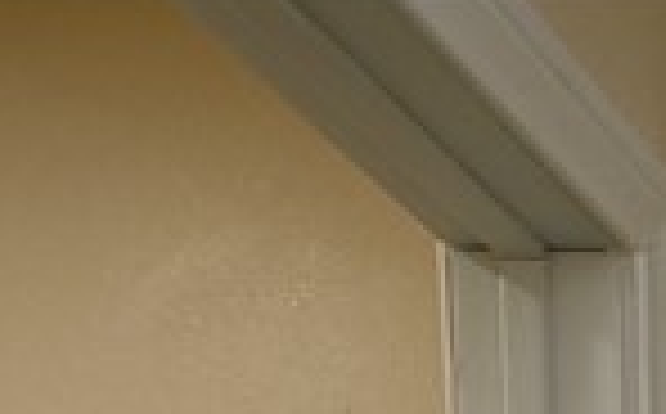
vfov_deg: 7.3
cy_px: 1611
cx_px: 1354
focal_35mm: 135
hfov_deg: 13.3
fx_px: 2447
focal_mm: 12
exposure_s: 1/60
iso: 250
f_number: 4
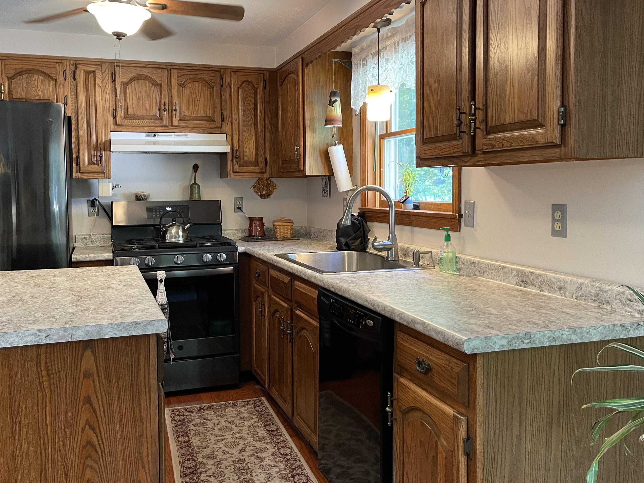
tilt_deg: -3.9
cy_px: 215
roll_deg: +0.0
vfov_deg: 44.1
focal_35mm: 32
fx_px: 595
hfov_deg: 56.8
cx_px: 306
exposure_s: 1/60
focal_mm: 5.1
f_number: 1.6
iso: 250
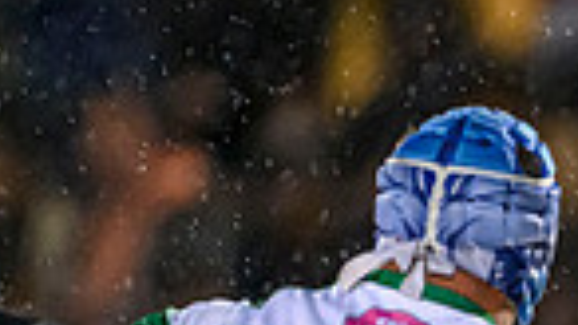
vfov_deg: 0.5
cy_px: 925
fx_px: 39849
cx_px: 1671
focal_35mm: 2601
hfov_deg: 0.8
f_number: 3.2
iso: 6400
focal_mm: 400
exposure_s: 1/1000
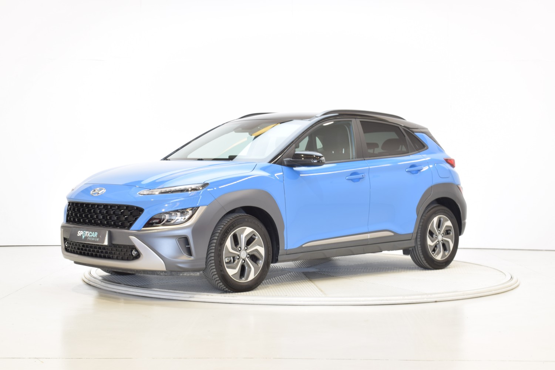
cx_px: 278
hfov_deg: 33.4
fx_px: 925
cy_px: 185
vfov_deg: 22.6
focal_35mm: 60
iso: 100
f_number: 20
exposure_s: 1.3
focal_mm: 40
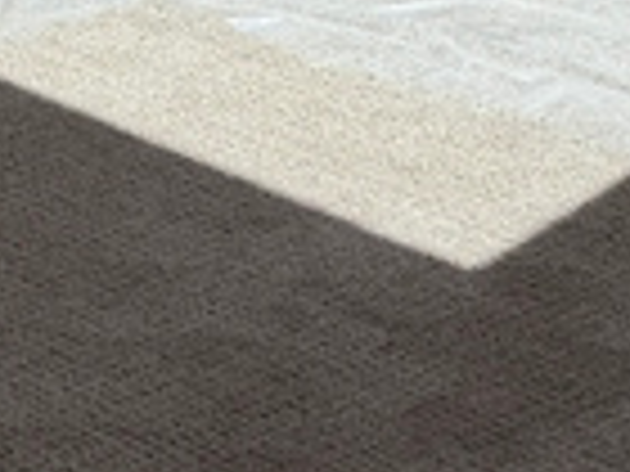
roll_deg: +2.7
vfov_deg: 7.2
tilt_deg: -0.8
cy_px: -1119
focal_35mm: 175
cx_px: -738
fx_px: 3185
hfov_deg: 10.2
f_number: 1.78
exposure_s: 1/1949
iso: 80
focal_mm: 6.76
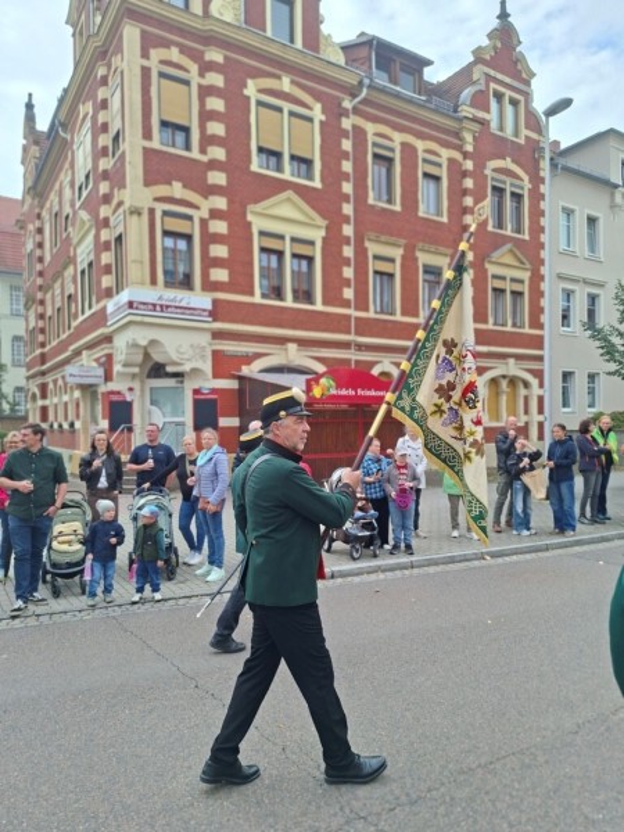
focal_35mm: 23
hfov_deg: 58.9
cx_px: 312
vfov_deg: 73.9
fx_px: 553
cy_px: 416
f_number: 1.8
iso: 50
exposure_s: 1/410
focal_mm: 5.54
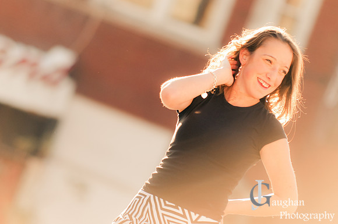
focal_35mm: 300
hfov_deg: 6.9
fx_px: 2813
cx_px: 169
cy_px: 112
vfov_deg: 4.6
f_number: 3.2
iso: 500
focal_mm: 200
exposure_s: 1/800
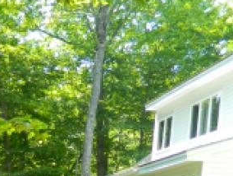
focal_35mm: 90
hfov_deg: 18.3
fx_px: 607
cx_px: -153
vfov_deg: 14.9
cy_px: 286
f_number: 3.1
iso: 80
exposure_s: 1/100
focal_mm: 4.5
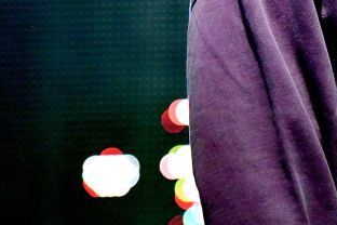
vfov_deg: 3.3
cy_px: -98
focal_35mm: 410
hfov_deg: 5.0
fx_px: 3838
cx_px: 448
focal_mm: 125
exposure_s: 1/1250
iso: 4000
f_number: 2.8
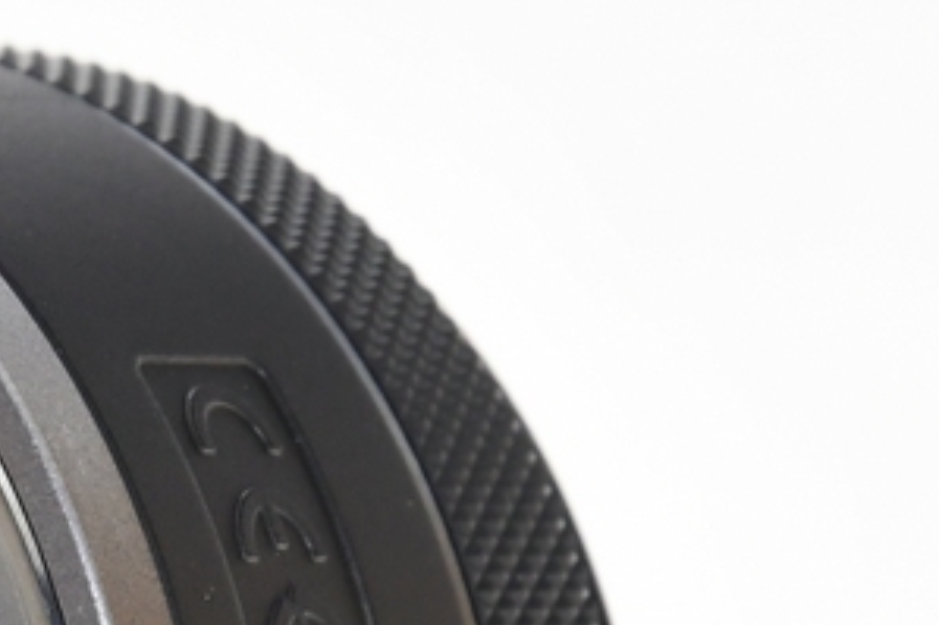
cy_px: 895
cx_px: -352
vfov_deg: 2.3
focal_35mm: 603
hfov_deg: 3.4
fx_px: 15719
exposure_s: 1/125
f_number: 8
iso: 1250
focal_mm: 80
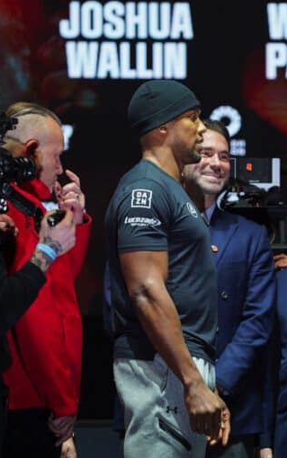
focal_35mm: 307
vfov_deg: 6.8
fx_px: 3840
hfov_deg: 4.3
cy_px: 229
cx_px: 268
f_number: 4
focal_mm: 200
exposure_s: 1/250
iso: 640
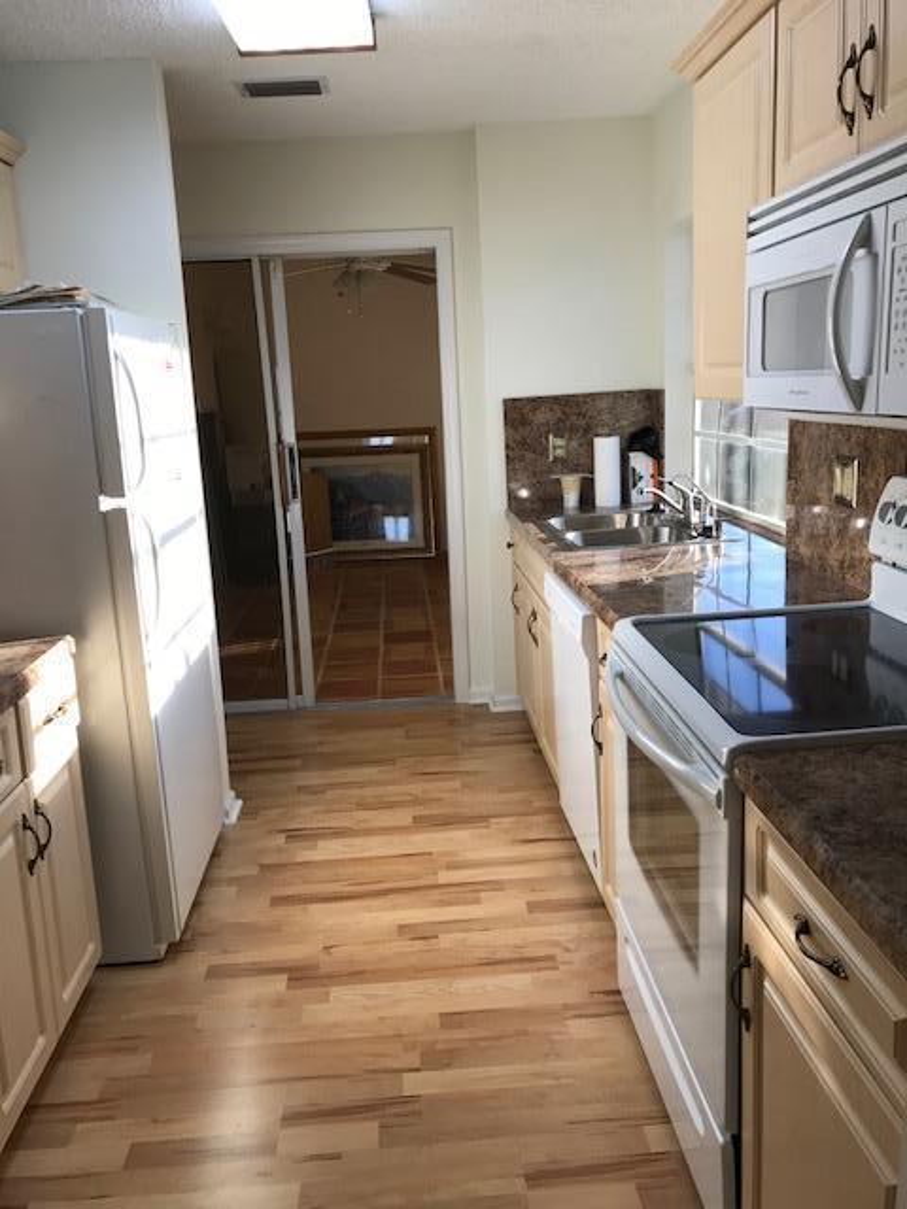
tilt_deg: -12.0
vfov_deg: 63.4
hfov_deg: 49.7
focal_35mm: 28
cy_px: 604
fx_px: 978
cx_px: 454
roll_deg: +3.0
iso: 25
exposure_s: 1/120
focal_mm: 3.99
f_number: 1.8
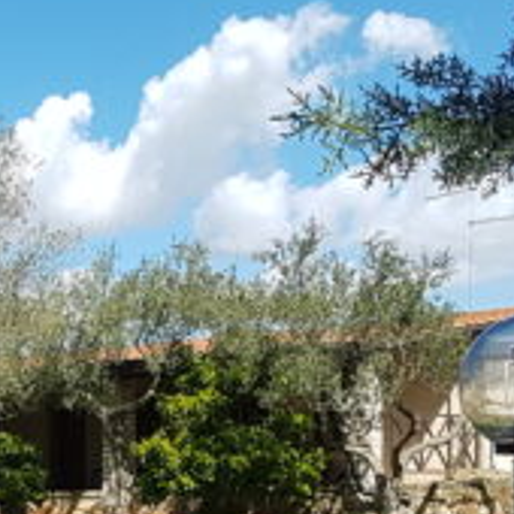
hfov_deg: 16.5
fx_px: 1747
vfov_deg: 16.3
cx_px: 42
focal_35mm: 104
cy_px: 535
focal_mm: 4.2
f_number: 1.7
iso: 40
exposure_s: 1/1624
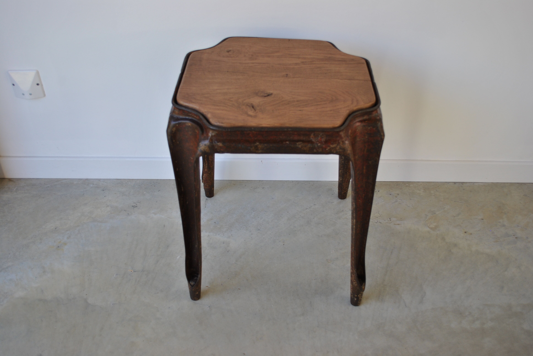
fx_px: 534
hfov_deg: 53.1
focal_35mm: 36
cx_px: 266
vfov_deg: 37.0
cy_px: 178
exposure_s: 1/80
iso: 200
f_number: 4.5
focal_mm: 24
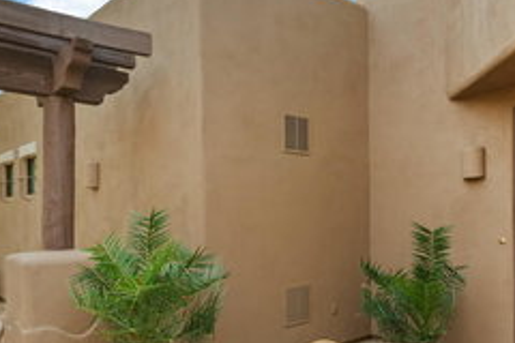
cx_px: 275
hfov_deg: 55.8
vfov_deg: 38.5
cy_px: 227
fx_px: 486
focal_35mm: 34
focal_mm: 17
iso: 800
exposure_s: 1/125
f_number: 7.1
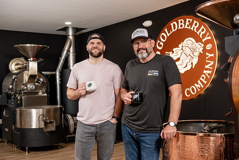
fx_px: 319
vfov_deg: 28.1
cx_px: 120
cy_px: 80
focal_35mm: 48
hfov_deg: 41.1
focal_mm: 48
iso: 500
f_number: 4
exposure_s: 1/125
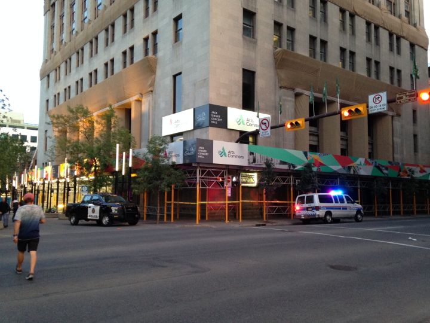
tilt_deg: +3.7
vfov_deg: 42.9
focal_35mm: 33
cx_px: 215
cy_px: 162
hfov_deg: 55.4
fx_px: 410
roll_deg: +0.1
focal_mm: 4.12
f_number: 2.4
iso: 250
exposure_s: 1/20
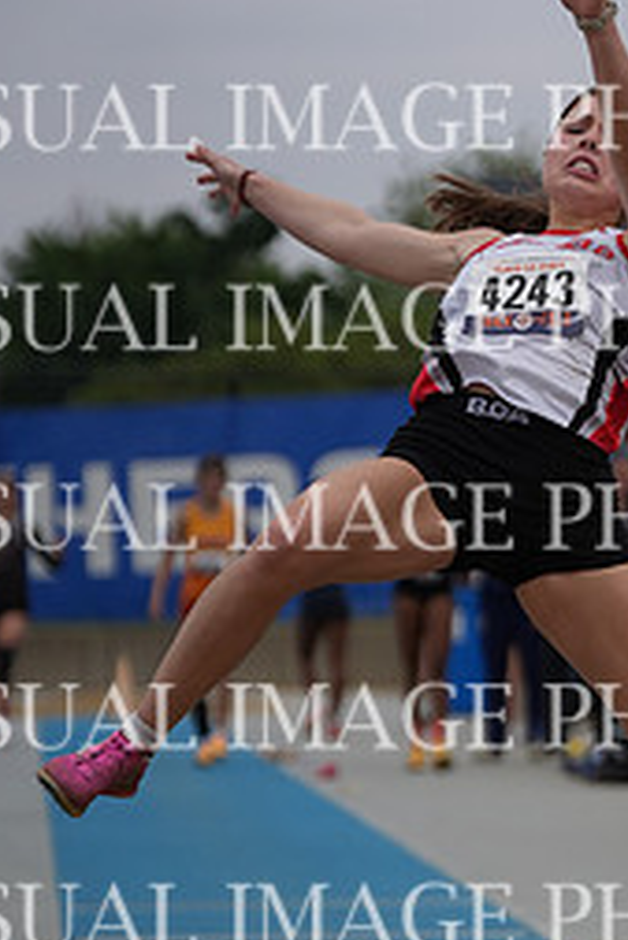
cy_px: 617
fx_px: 8257
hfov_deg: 4.4
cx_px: 518
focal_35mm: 316
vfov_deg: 6.5
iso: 400
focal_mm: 138
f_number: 4
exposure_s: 1/8000
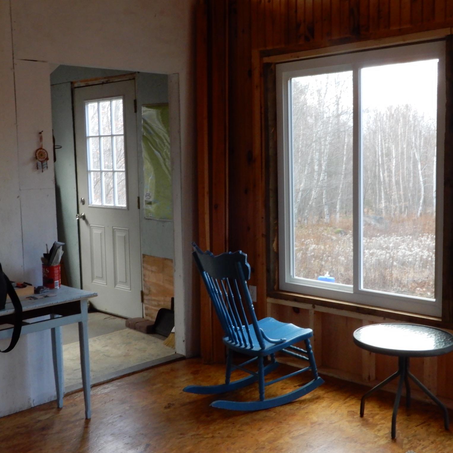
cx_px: 223
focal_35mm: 45
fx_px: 666
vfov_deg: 37.6
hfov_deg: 37.6
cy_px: 227
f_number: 7.1
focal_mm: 6.8
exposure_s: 1/20
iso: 400
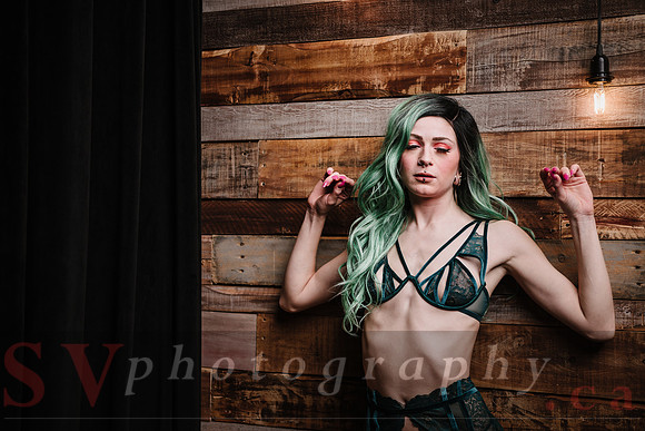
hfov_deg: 31.8
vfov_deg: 21.5
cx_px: 318
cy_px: 216
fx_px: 1131
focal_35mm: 63
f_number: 4
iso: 64
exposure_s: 1/160
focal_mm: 60
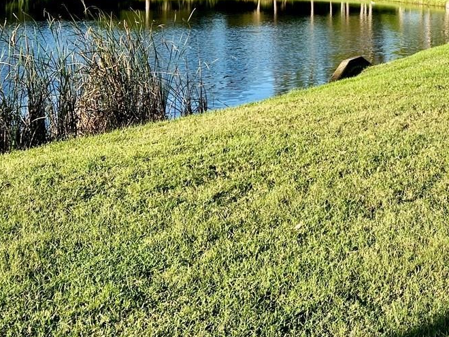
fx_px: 817
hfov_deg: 28.3
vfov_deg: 22.3
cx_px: 476
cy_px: -13
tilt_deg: -0.6
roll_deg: -0.9
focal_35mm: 63
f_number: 1.5
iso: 50
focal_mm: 5.7
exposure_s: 1/2513
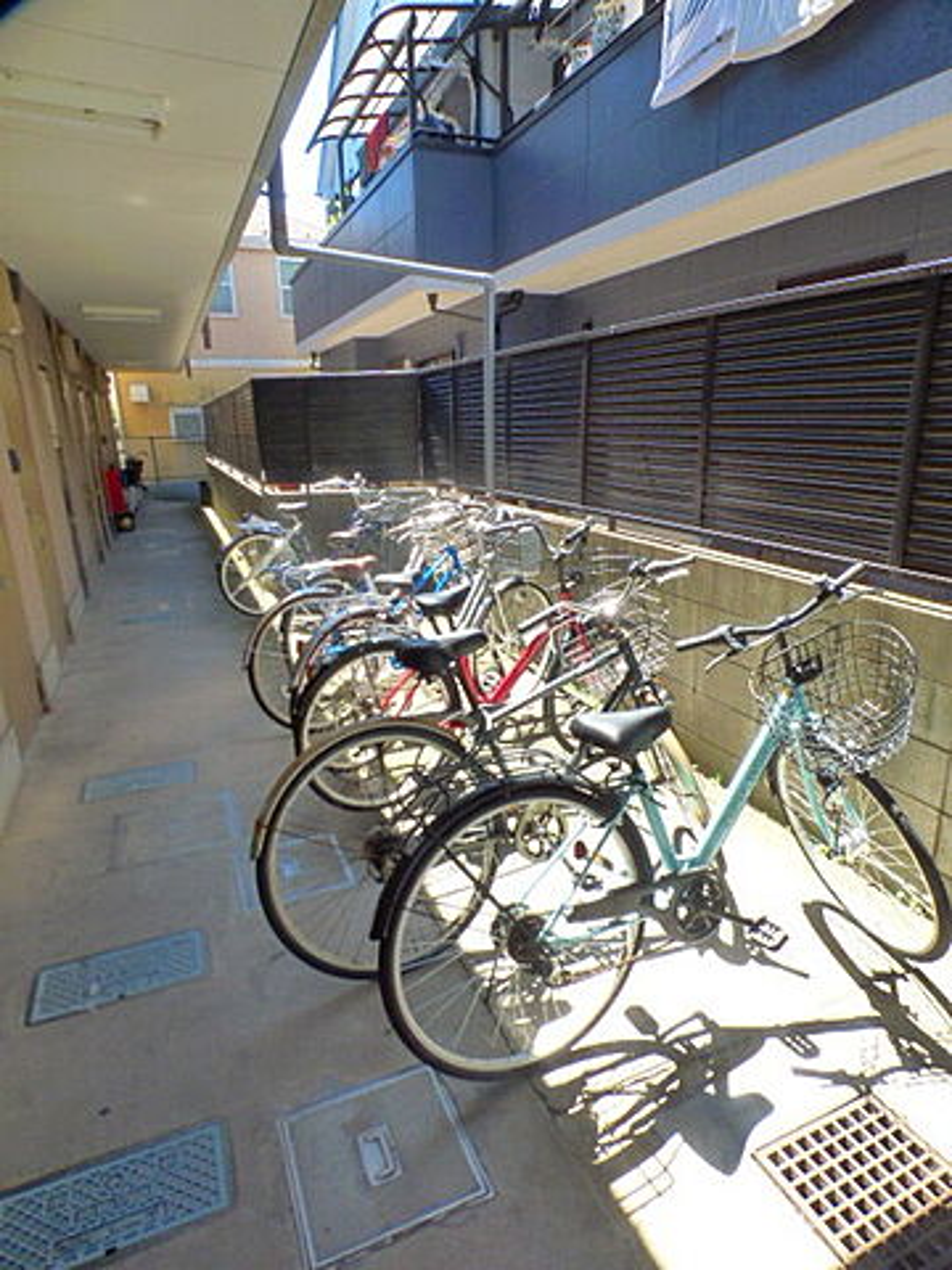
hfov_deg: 66.0
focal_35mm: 20
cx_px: 476
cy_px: 635
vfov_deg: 81.7
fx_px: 733
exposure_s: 1/60
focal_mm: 3.58
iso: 400
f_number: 6.3
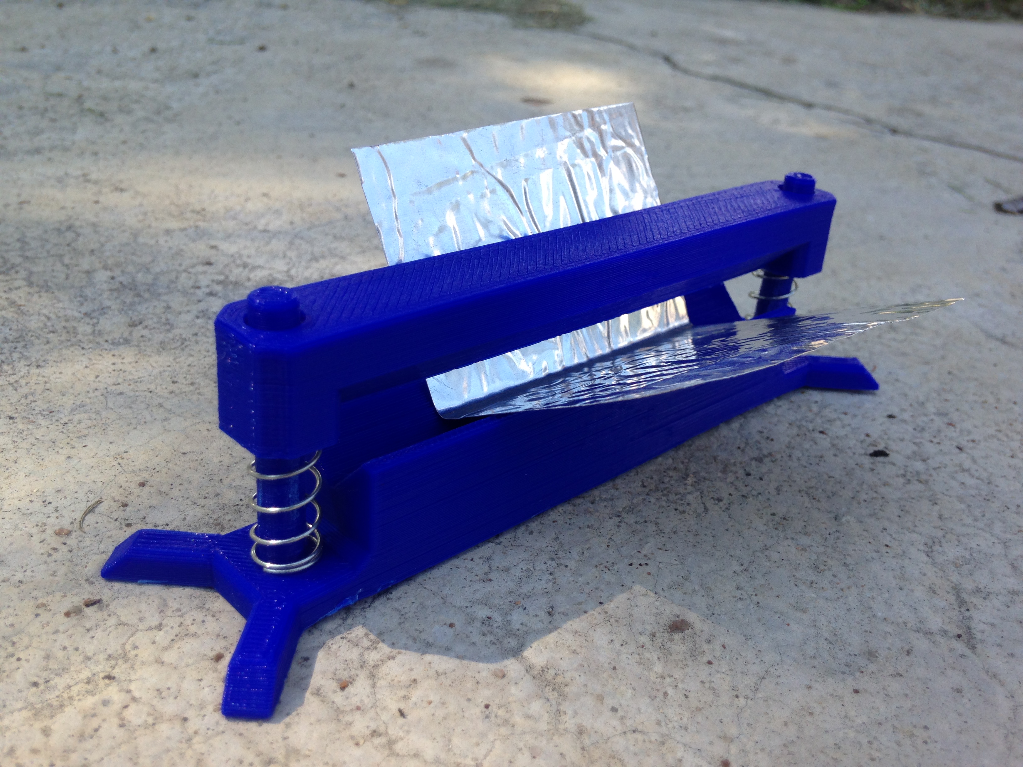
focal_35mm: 33
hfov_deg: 55.4
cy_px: 384
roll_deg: -5.8
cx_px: 512
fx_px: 975
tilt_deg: -28.3
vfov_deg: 42.9
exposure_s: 1/275
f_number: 2.4
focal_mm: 4.12
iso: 50
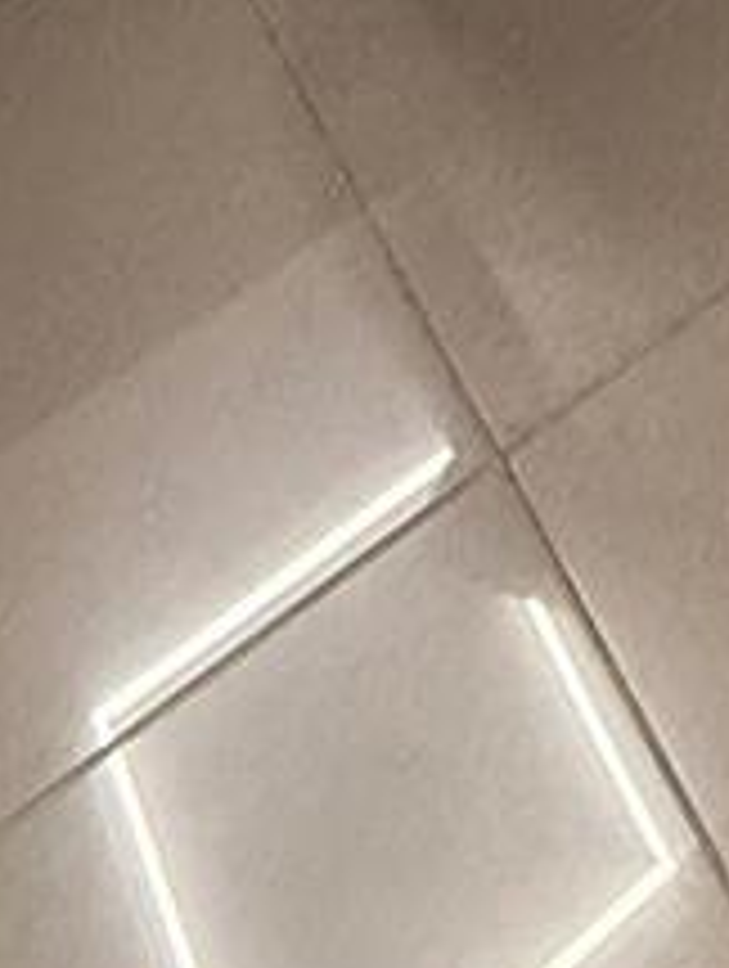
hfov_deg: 18.9
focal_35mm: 78
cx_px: 436
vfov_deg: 13.0
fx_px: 2184
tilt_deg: -9.6
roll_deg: +1.8
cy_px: -1670
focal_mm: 2.22
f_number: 2.2
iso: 320
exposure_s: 1/120
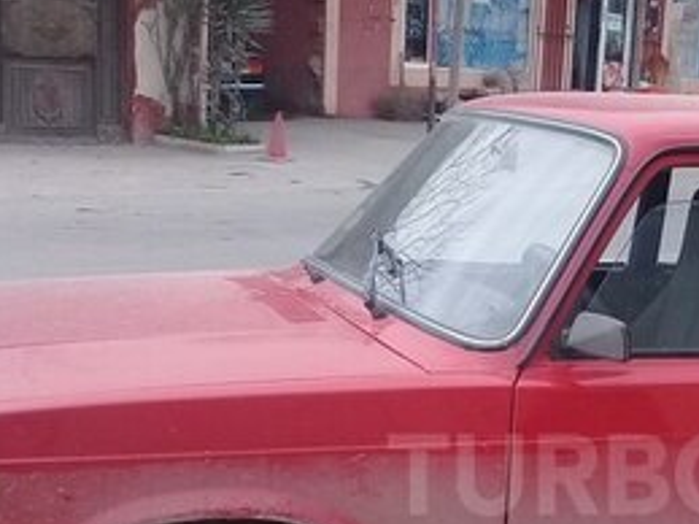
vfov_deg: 18.3
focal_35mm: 79
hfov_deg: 23.9
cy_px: 474
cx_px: 664
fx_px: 1595
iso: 50
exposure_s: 1/375
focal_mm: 3.3
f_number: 2.2
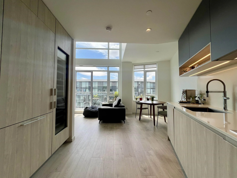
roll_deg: +0.1
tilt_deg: +1.2
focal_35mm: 13
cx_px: 118
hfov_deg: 106.2
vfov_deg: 89.9
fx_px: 89
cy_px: 89
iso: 32
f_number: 1.8
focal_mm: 1.57
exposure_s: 1/479
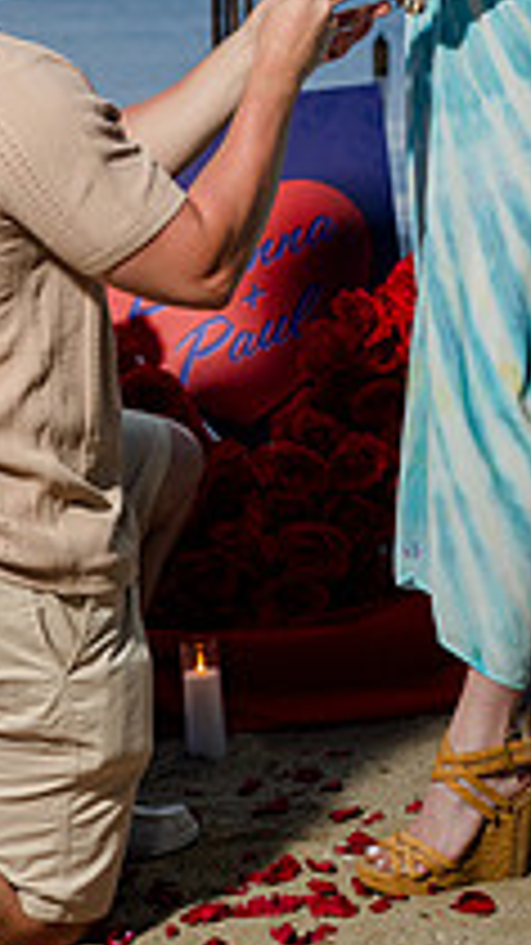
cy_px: 0
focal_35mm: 110
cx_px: 351
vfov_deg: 18.9
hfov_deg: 11.0
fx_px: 2756
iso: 400
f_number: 4
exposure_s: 1/160
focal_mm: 49
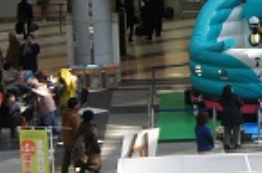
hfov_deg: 12.2
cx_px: 396
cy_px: 68
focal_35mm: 161
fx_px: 1167
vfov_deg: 8.5
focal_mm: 31
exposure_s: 1/50
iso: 200
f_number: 4.5
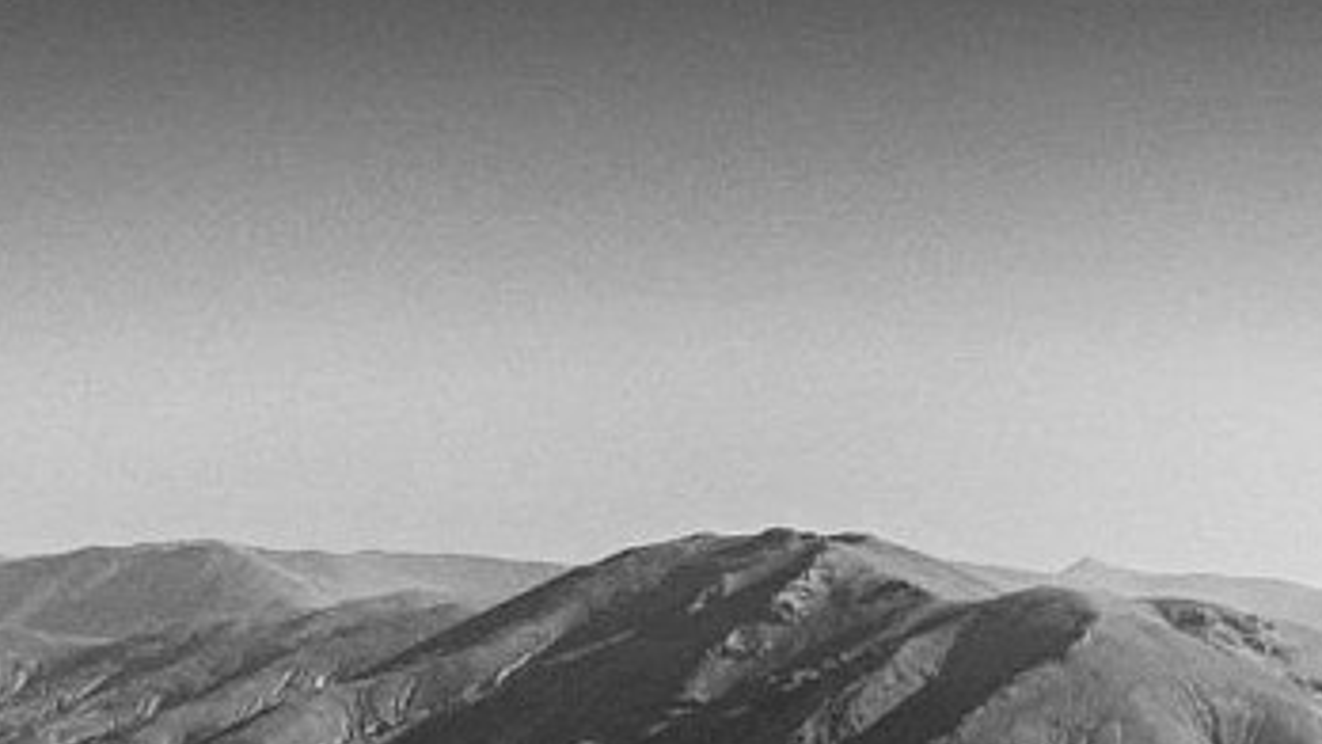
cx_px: -323
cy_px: 1479
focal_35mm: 130
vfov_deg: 8.8
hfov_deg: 15.8
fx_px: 4558
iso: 250
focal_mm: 18
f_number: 9
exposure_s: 1/500
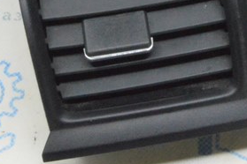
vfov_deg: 9.4
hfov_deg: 14.3
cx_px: 201
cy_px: -69
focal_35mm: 143
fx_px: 981
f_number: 20
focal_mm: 26
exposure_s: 1/15
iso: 6400
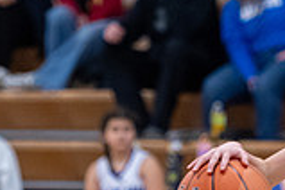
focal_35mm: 613
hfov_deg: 3.4
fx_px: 4853
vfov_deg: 2.2
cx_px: 298
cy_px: 234
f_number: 2.8
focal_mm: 130
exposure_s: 1/800
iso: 4000
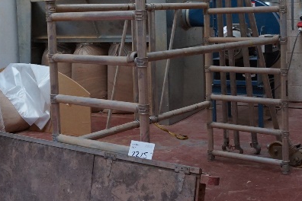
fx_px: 520
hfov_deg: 32.3
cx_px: 126
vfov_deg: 21.7
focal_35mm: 62
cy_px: 53
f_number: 4
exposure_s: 1/160
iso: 1600
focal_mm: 16
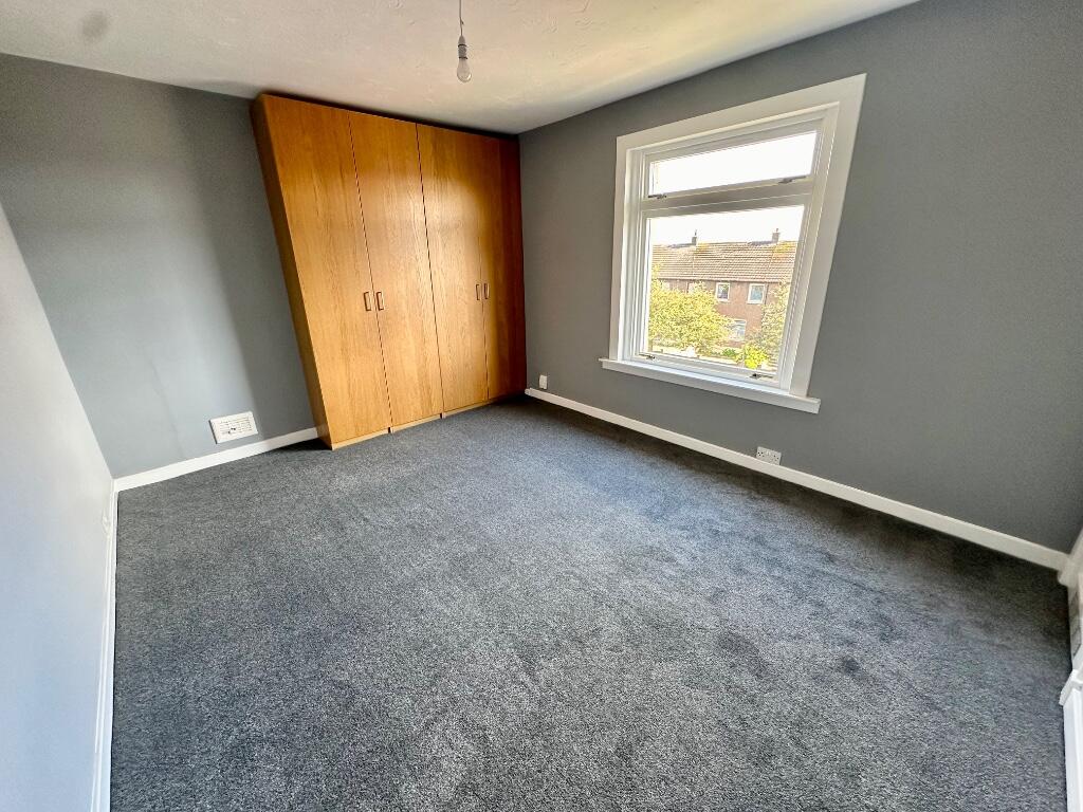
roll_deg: +0.6
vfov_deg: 85.7
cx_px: 542
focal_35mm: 14
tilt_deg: -18.8
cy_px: 406
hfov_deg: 102.1
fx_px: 438
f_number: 2.2
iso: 160
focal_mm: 2.22
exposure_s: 1/99
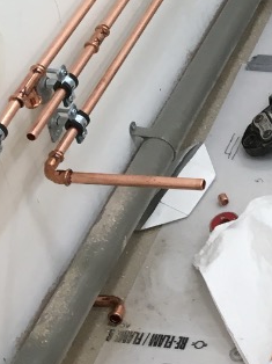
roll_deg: +7.4
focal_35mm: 111
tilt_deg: -27.6
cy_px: -140
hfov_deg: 12.7
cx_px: 406
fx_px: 1165
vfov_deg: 16.5
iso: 32
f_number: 2.2
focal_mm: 4.15
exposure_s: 1/33
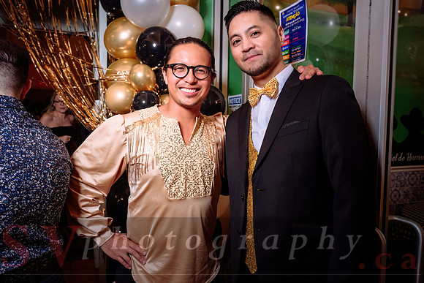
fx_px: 328
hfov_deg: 65.7
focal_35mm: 28
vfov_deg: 46.6
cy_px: 142
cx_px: 206
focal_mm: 26.5
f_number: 4.5
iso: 500
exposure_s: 1/160
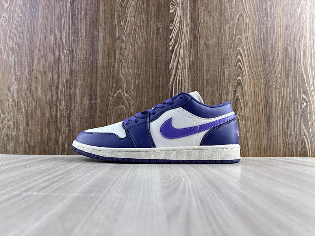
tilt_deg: +2.9
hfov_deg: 67.3
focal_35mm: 26
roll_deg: -0.4
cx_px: 158
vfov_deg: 53.1
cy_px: 118
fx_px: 237
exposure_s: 1/148
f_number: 1.5
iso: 32
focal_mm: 5.7
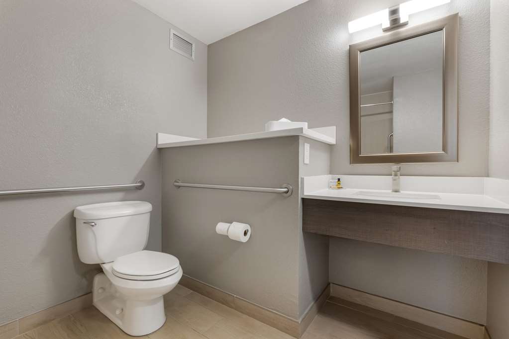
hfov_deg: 96.7
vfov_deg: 73.7
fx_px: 226
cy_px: 170
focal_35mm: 16
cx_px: 254
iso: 400
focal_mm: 16
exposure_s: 1.6
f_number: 11
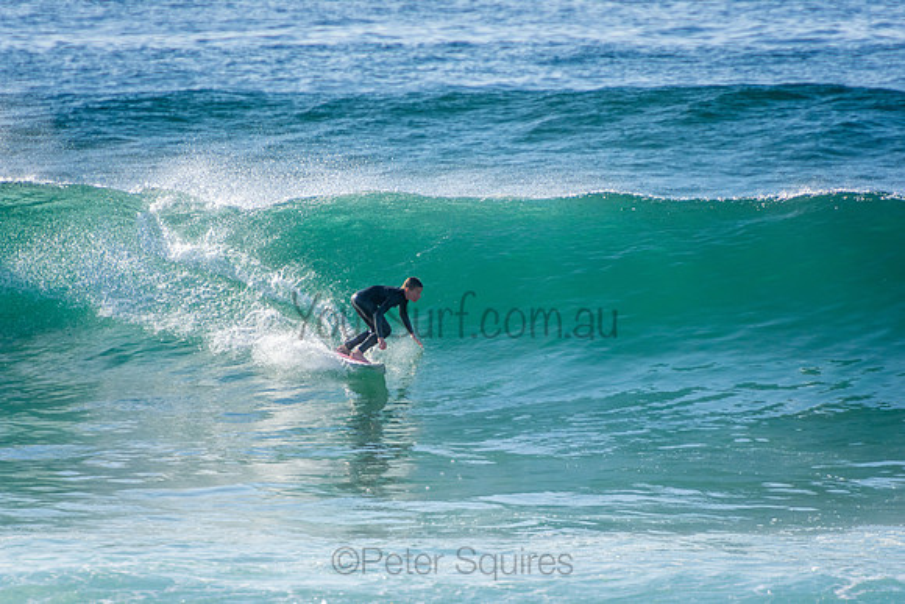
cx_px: 452
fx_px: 15086
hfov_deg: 3.4
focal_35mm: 600
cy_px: 302
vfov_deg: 2.3
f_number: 5.6
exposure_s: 1/2000
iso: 320
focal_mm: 400
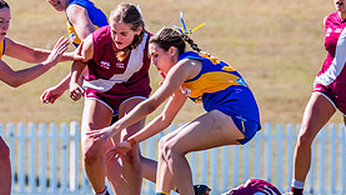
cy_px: 101
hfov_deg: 1.7
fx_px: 11967
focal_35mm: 1304
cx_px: 97
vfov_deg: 0.9
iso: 800
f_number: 8
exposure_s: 1/1600
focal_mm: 420
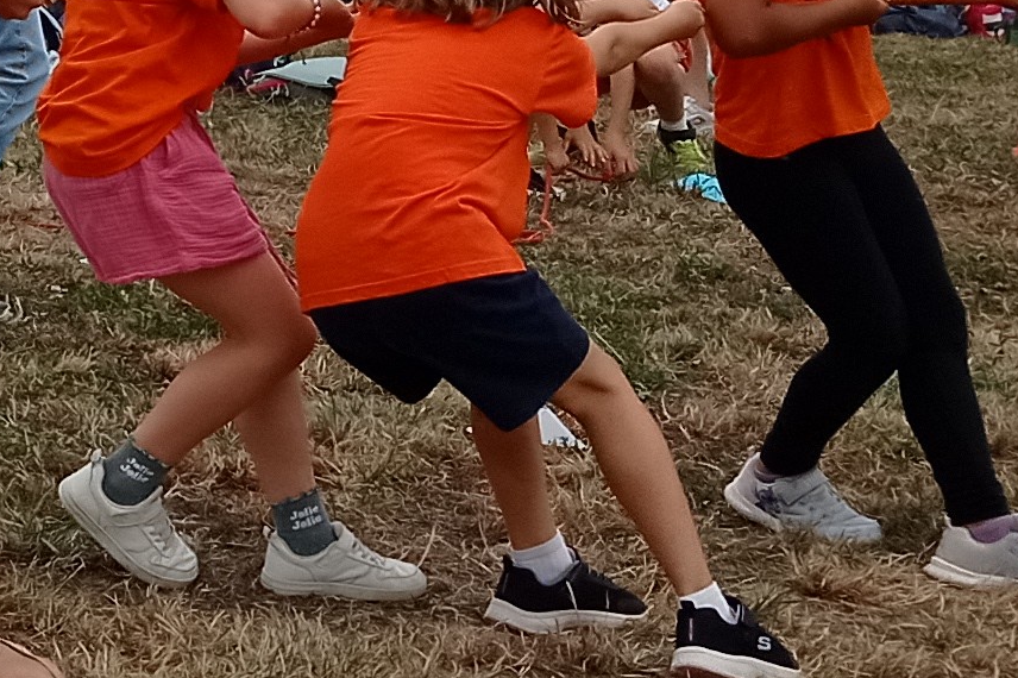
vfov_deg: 10.0
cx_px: -546
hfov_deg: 14.1
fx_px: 3844
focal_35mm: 136
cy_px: 24
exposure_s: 1/2817
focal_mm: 4.74
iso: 103
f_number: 1.79
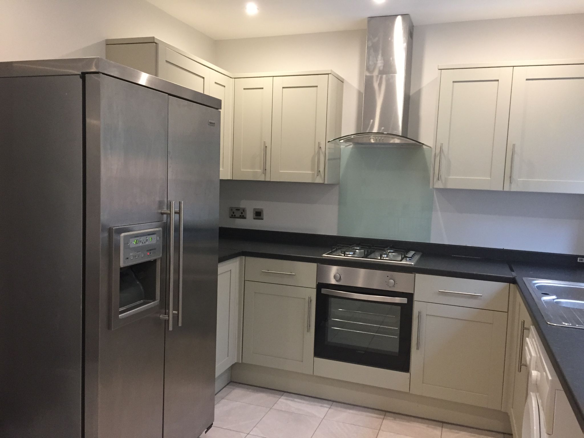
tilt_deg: -5.6
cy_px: 219
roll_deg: -2.3
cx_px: 292
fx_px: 489
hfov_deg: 61.7
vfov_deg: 48.2
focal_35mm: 29
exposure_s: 1/33
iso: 200
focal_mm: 4.15
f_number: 2.2
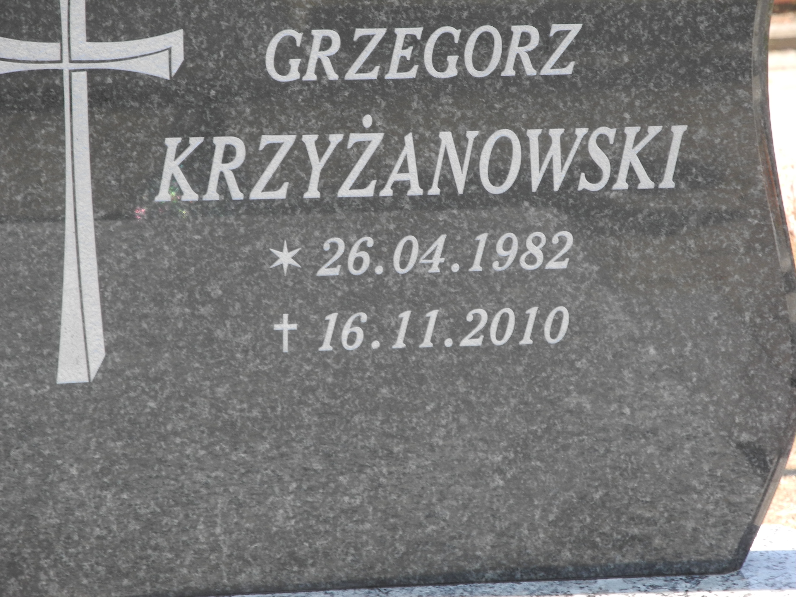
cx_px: 398
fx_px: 3978
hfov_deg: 11.4
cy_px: 298
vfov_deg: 8.6
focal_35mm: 173
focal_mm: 37
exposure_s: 1/160
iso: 100
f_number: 5.6
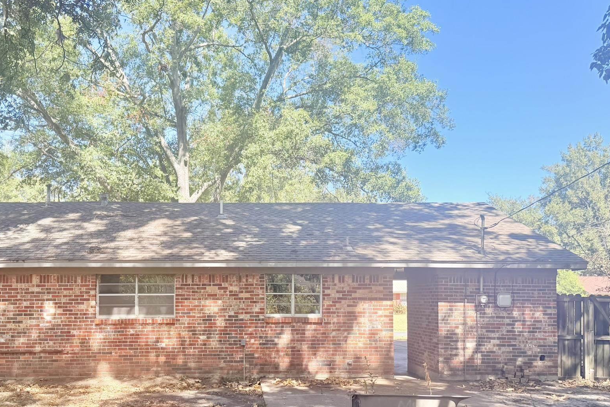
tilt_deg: +2.7
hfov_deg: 56.8
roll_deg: +0.4
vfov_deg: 39.5
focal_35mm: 33
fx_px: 559
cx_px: 242
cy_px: 274
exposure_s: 1/1122
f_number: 1.78
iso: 100
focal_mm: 6.76
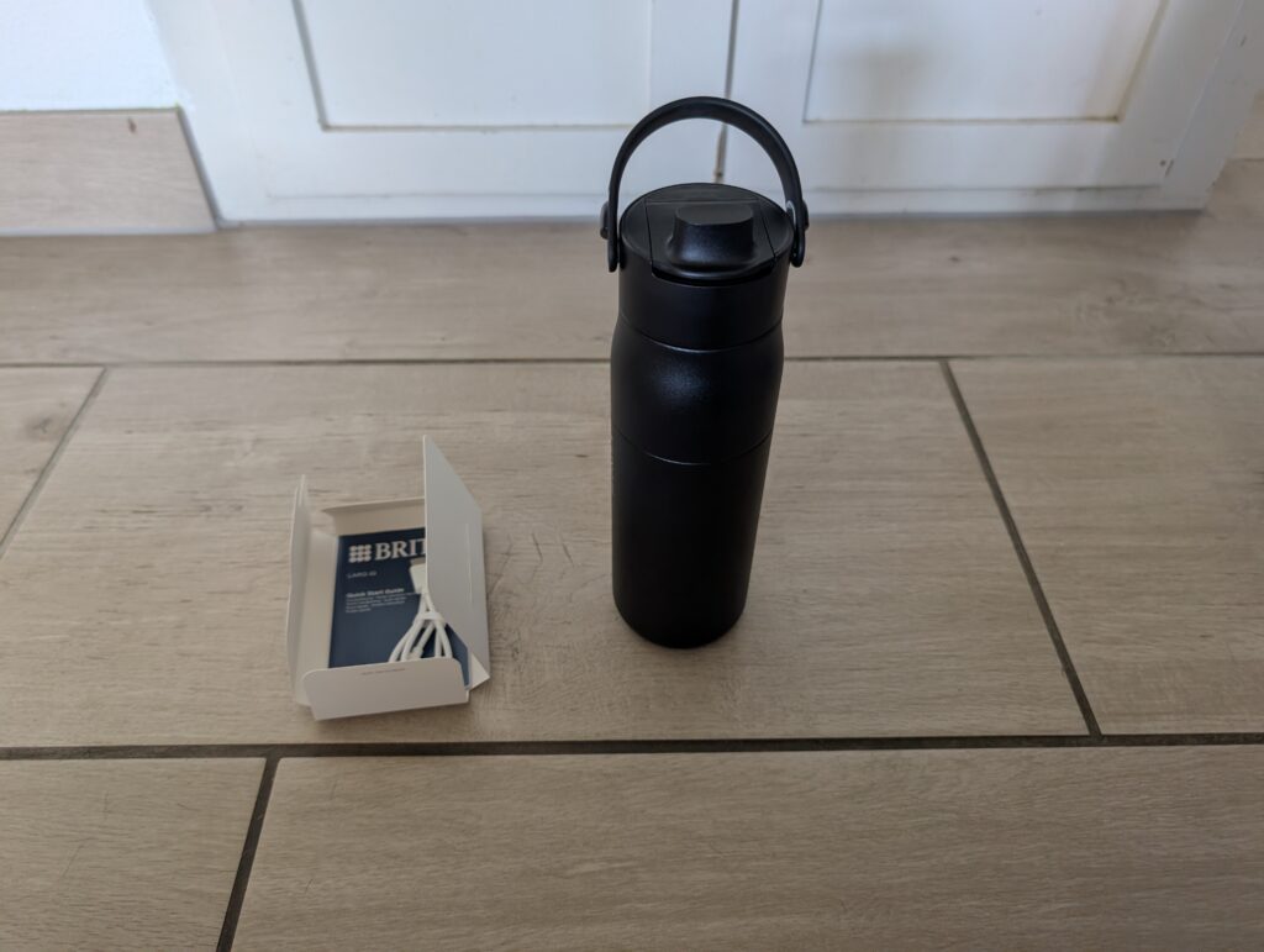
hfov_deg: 71.5
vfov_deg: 56.9
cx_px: 632
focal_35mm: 24
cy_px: 476
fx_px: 878
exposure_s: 1/28.9
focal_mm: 6.9
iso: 158
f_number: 1.68
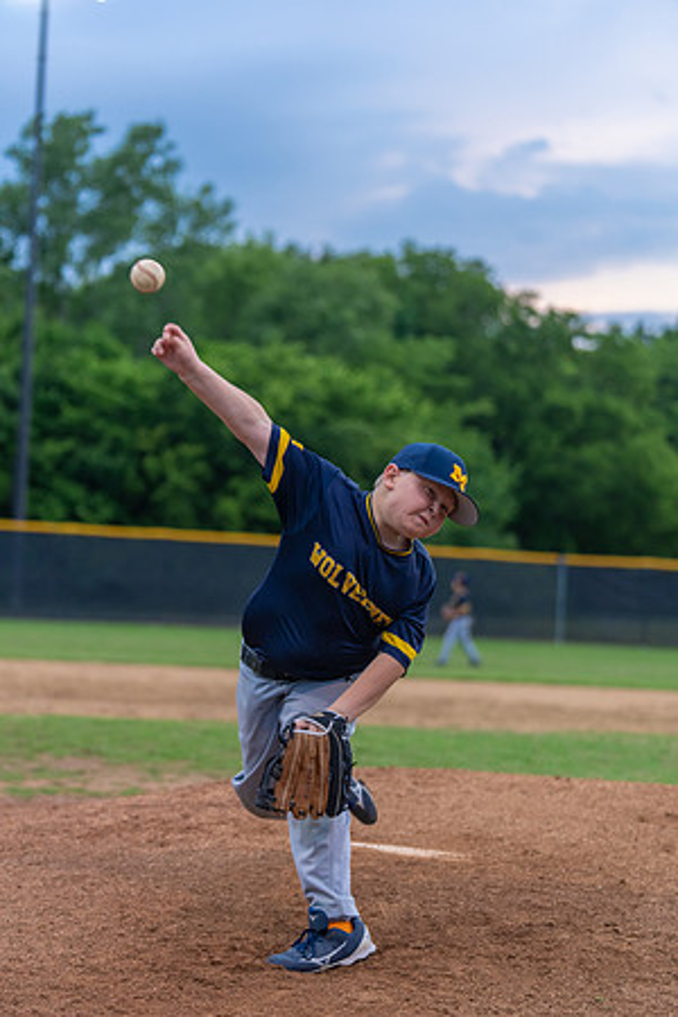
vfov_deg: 24.2
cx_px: 339
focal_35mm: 84
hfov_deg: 16.3
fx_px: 2373
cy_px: 508
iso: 1250
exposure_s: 1/1000
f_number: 2.8
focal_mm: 84
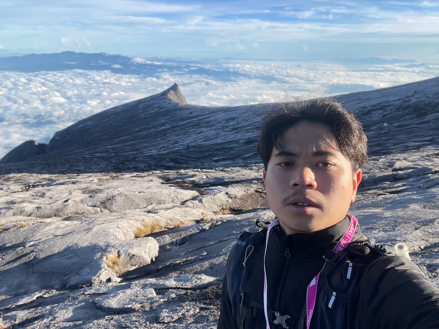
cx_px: 220
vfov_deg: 58.9
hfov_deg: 73.9
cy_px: 164
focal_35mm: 23
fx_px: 292
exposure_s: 1/491
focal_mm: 2.71
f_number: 2.2
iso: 25
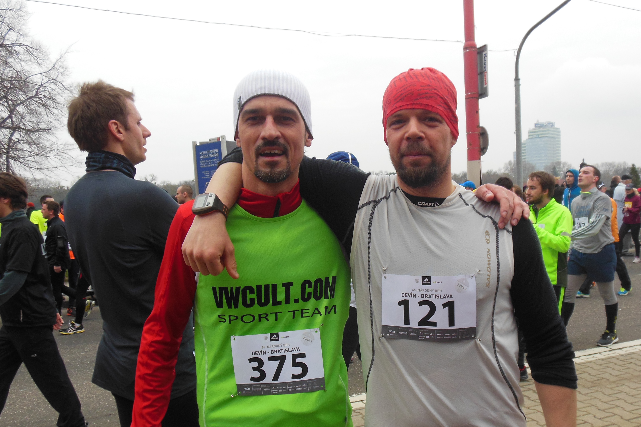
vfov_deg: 42.1
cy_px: 256
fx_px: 552
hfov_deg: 60.2
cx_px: 349
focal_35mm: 31
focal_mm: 4.5
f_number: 3.2
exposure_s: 1/400
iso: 125
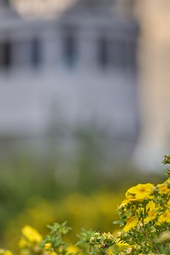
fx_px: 2246
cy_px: 154
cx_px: 95
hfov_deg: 4.3
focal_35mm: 317
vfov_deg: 6.5
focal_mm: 75
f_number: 1.8
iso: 100
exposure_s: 1/400
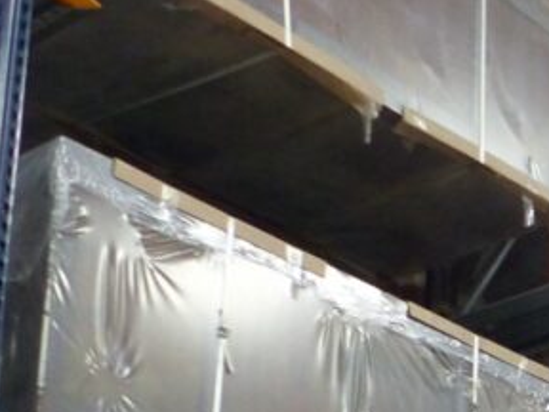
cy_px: 668
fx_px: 1412
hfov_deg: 18.3
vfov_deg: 15.0
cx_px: 925
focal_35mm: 89
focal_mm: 4.5
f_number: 2.8
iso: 400
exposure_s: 1/40
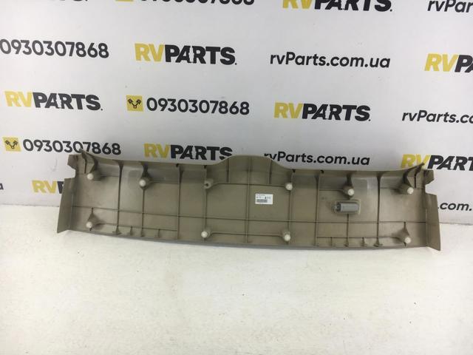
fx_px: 396
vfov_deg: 48.2
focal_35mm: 29
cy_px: 178
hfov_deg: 61.7
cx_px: 236
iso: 25
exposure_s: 1/50
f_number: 2.2
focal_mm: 4.15
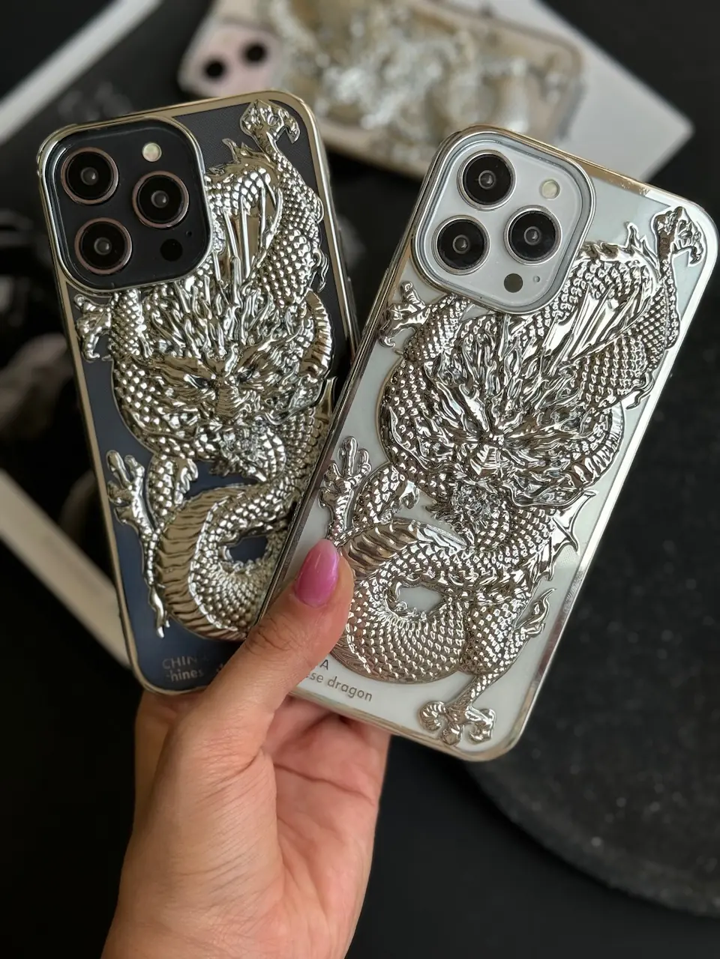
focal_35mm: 48
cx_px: 360
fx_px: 1331
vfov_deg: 39.7
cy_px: 480
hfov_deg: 30.3
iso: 64
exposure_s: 1/731
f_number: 1.78
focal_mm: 6.76
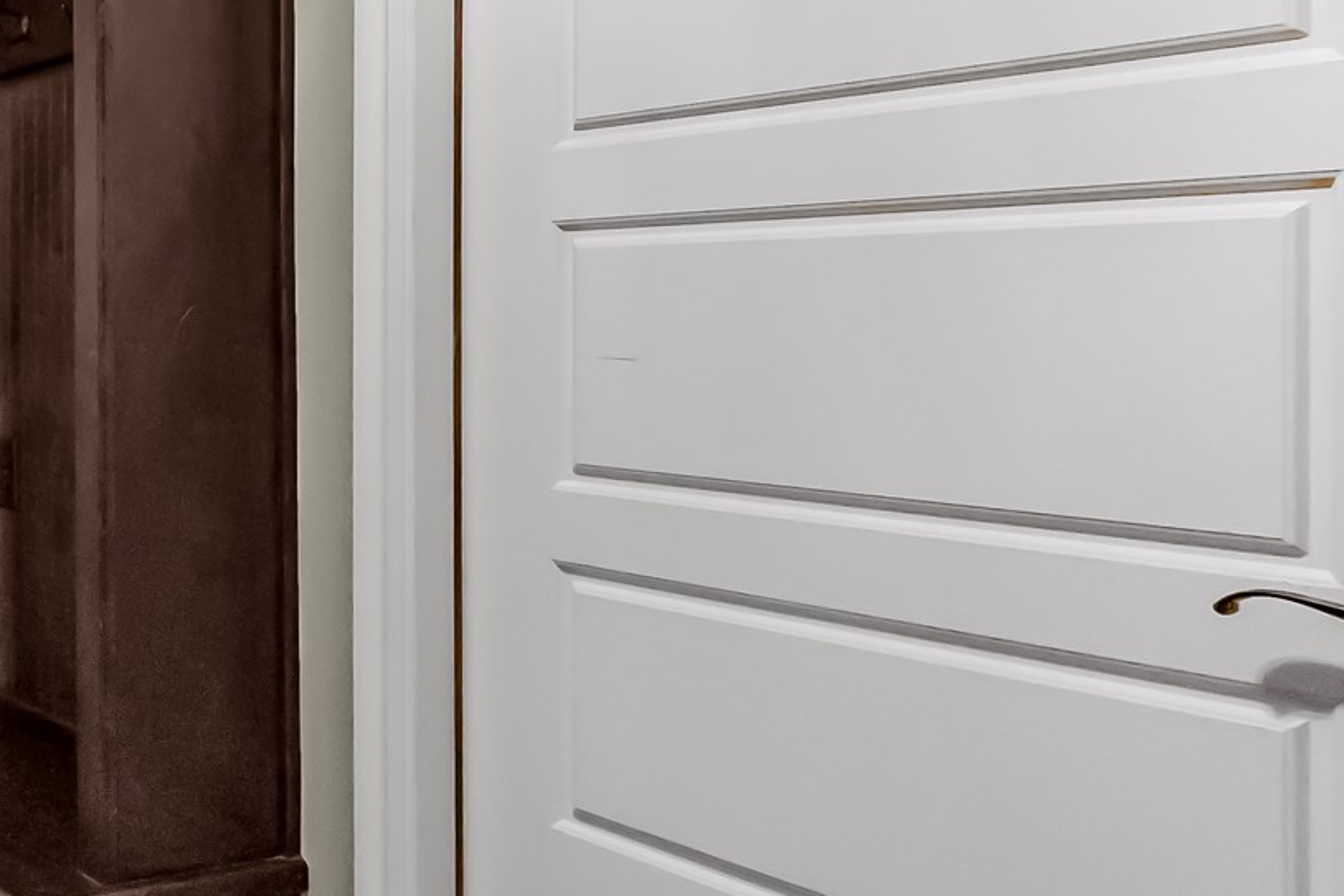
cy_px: 309
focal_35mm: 35
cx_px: -294
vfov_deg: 37.5
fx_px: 1307
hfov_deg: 38.7
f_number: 6.3
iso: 12800
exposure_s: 1/60
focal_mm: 14
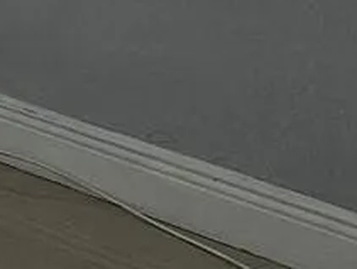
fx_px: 1798
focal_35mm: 174
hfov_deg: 9.5
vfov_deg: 8.4
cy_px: -95
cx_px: -616
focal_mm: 6.3
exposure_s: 1/180
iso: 50
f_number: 1.7
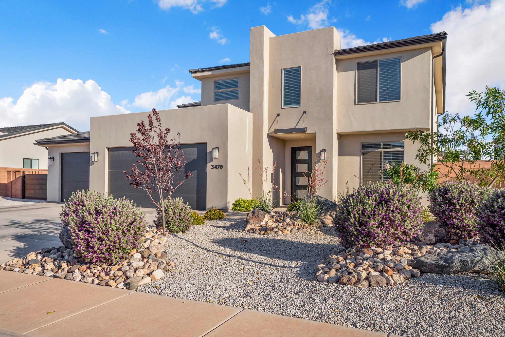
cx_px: 252
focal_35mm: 28
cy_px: 168
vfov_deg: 46.4
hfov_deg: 65.5
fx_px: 393
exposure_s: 1/1250
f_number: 6.3
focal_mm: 28
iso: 250
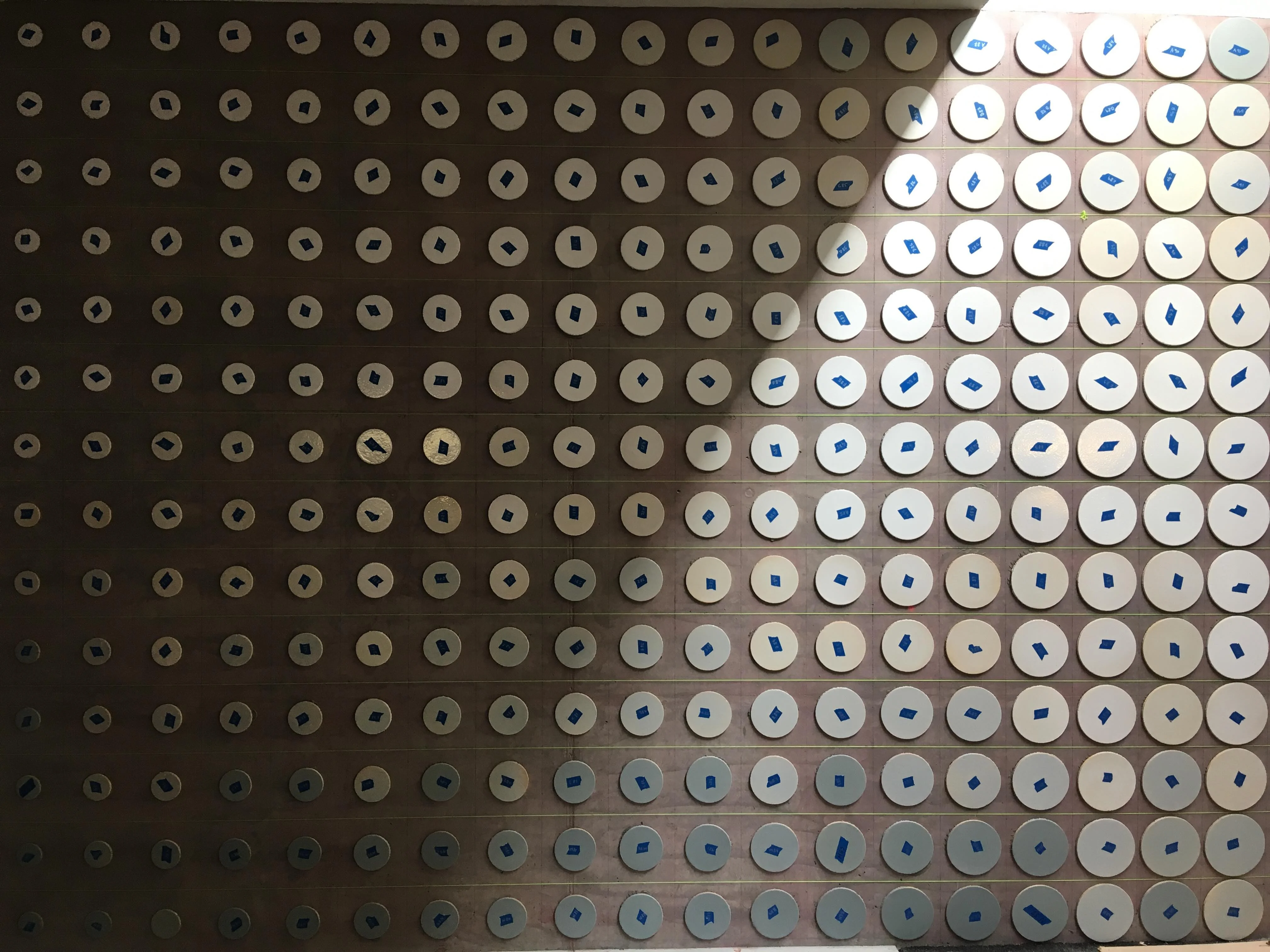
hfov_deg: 61.7
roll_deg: +0.0
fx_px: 1064
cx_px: 635
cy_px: 476
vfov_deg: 48.2
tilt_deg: -0.4
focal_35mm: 29
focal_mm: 4.15
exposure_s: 1/33
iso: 32
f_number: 2.2
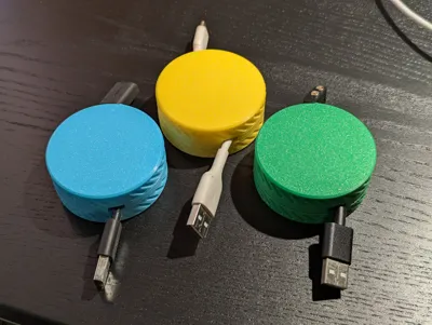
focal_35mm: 48
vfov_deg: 30.3
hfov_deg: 39.6
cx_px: 216
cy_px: 162
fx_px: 600
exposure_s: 1/38.3
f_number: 1.85
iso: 75
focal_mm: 6.81
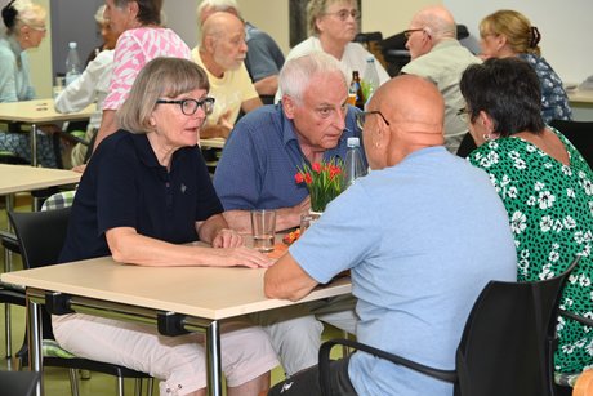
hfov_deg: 17.8
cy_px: 198
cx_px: 296
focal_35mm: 115
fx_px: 1895
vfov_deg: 11.9
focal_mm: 115
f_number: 6.7
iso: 1600
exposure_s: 1/60
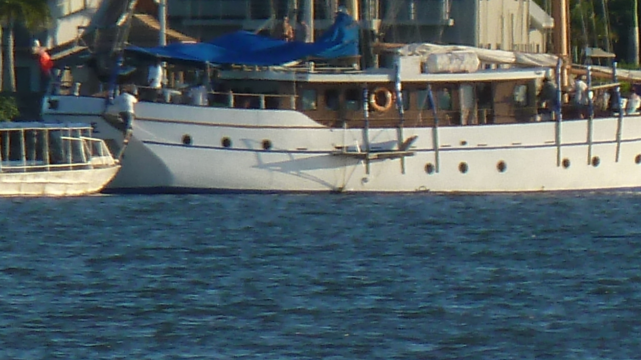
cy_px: -186
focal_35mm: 1387
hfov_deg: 1.6
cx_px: 448
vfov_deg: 0.9
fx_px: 23571
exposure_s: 1/320
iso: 80
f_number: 4.9
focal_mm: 49.2
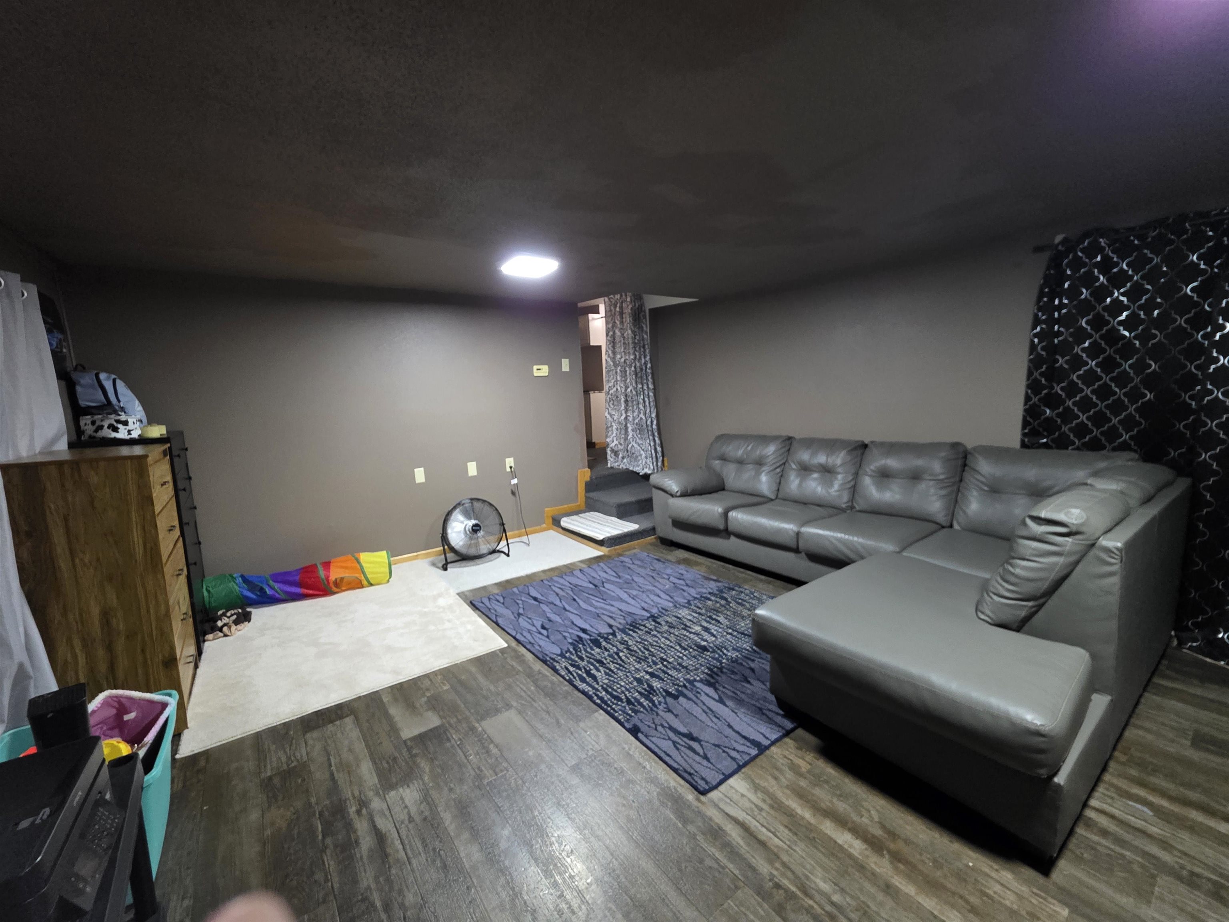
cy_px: 461
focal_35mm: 13
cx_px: 614
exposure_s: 1/60
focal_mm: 2.2
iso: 1000
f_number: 1.9
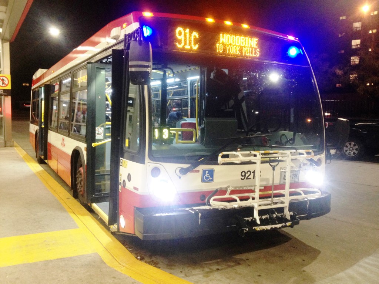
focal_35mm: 35
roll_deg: -1.6
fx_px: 383
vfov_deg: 40.7
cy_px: 142
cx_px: 190
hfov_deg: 52.6
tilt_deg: -6.2
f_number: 2.4
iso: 200
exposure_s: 1/20
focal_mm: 4.28
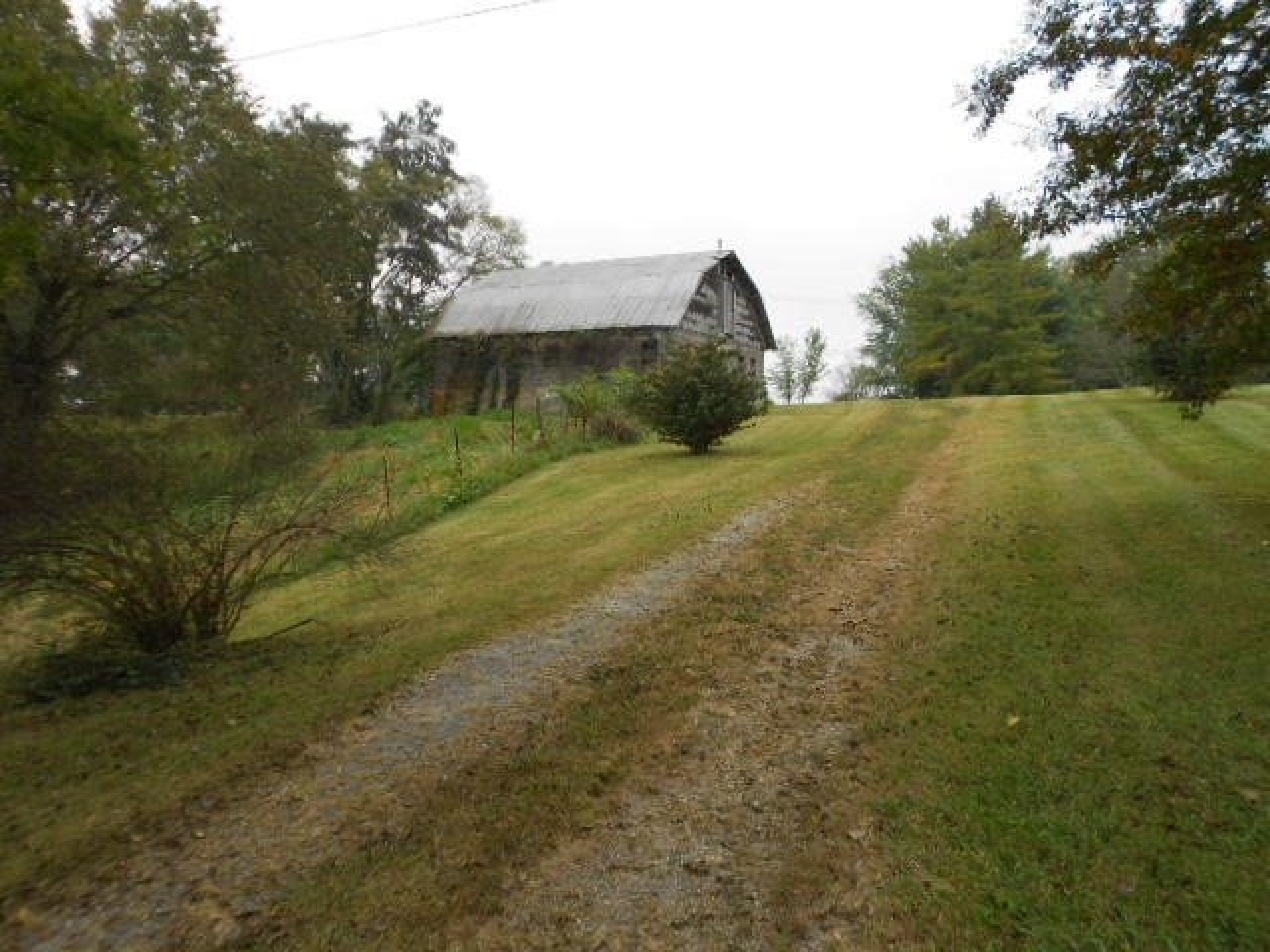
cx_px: 635
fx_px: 954
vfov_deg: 53.1
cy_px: 476
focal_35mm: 26
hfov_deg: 67.3
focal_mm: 4.6
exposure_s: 1/250
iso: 80
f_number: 3.2
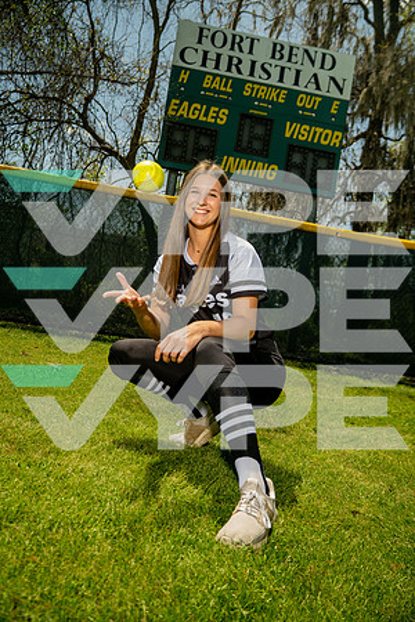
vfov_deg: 61.9
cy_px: 311
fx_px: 519
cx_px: 208
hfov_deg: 43.6
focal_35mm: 30
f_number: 4.5
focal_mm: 30
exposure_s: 1/250
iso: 250
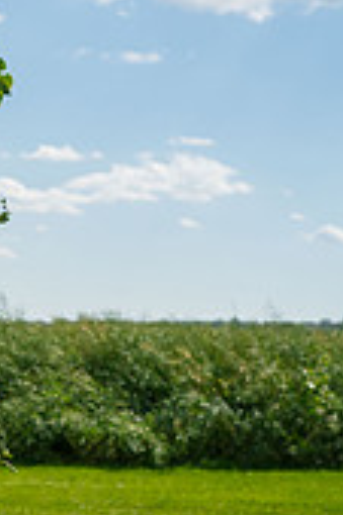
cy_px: 214
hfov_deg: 8.8
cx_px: -516
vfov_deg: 14.7
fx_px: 2005
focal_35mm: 140
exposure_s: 1/3200
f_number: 4.5
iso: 400
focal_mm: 41
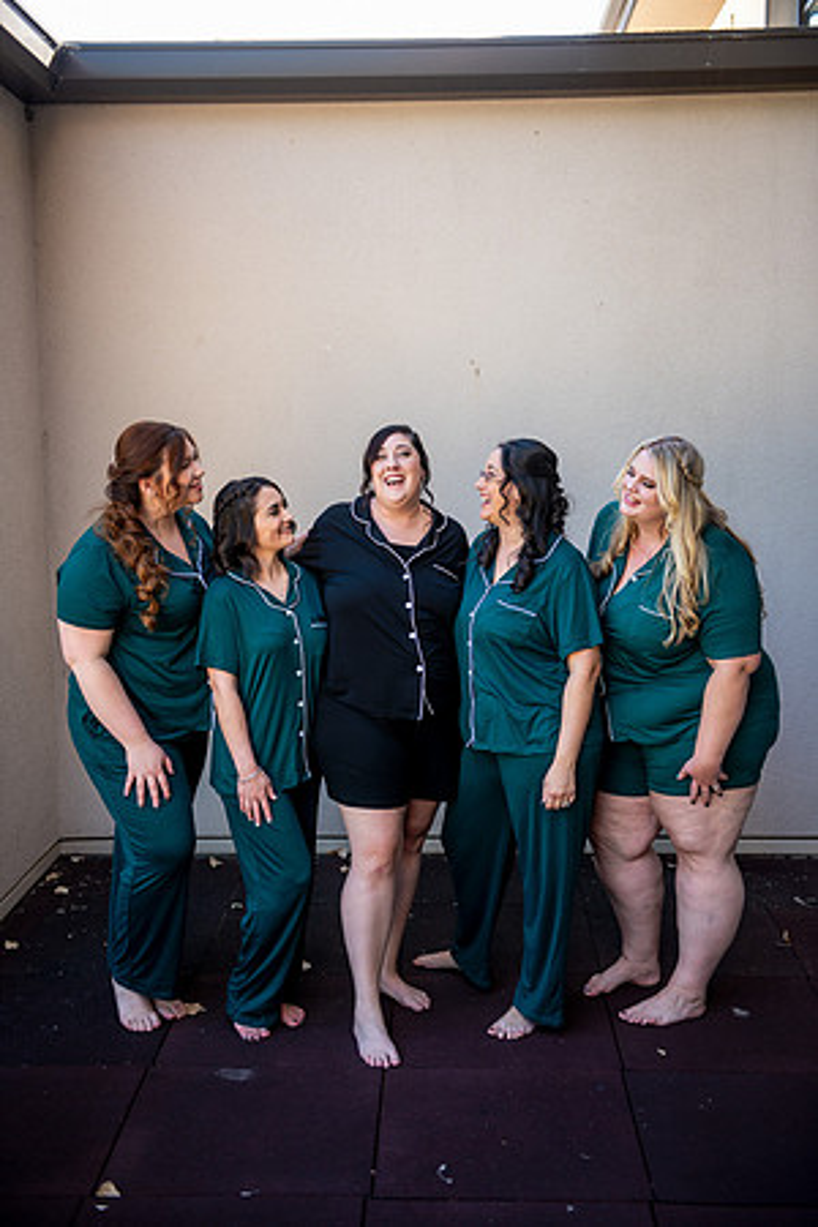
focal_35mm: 42
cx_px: 409
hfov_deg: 31.9
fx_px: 1431
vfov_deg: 46.4
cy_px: 614
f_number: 2.8
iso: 200
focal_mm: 42
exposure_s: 1/200
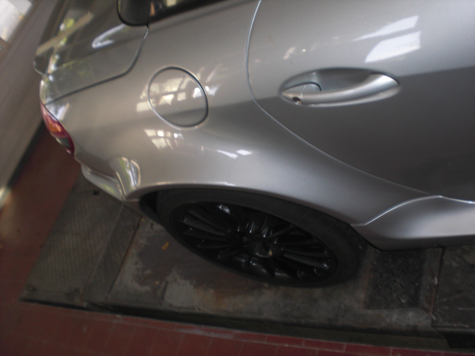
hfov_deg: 49.0
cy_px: 178
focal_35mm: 38
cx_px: 238
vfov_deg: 37.7
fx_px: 521
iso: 100
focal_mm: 6.3
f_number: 3.1
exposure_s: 1/40
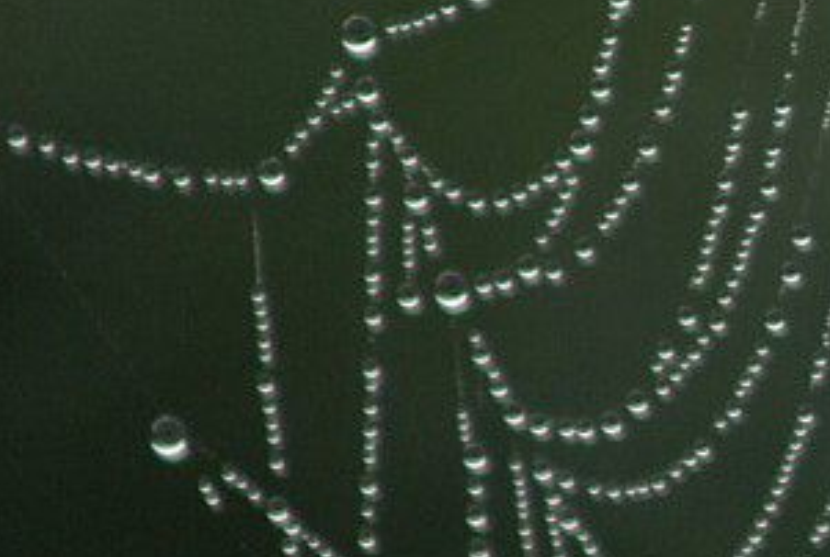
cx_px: 1831
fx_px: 55234
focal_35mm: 2391
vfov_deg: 0.6
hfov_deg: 0.9
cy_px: 550
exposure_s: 1/250
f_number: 5.6
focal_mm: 300
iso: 200
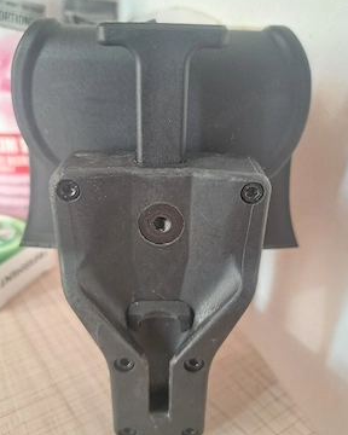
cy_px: 215
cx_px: 172
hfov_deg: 54.9
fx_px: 335
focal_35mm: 26
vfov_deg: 66.0
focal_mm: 5.23
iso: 100
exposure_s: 1/50
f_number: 1.8
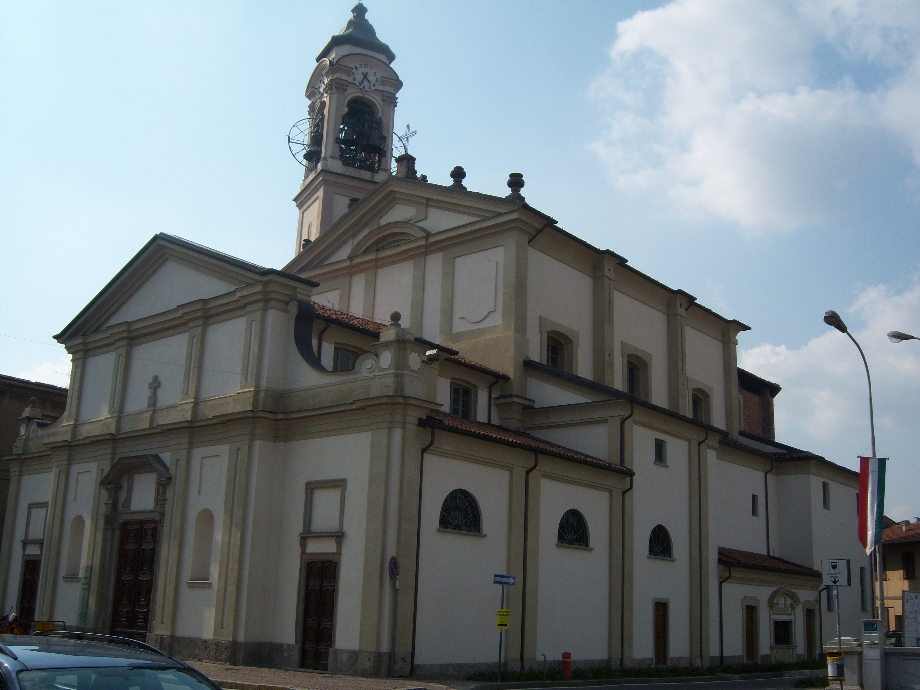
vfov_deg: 39.7
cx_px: 460
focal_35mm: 36
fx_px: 957
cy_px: 345
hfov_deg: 51.4
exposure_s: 1/1000
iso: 80
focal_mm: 7.5
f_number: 4.8
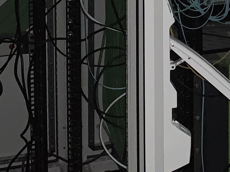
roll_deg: -0.3
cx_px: 241
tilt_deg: -7.4
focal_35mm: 131
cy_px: -131
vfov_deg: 10.7
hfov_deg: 14.8
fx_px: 870
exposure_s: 1/4
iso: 400
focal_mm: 4.25
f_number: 1.8
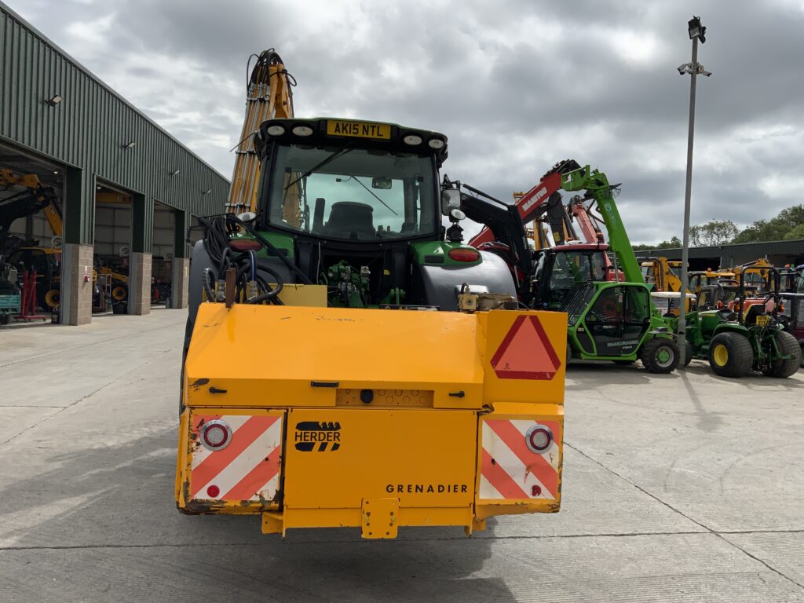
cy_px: 302
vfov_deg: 48.2
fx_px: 674
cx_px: 402
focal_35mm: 29
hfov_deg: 61.7
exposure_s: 1/3125
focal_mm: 3
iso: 20
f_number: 1.8
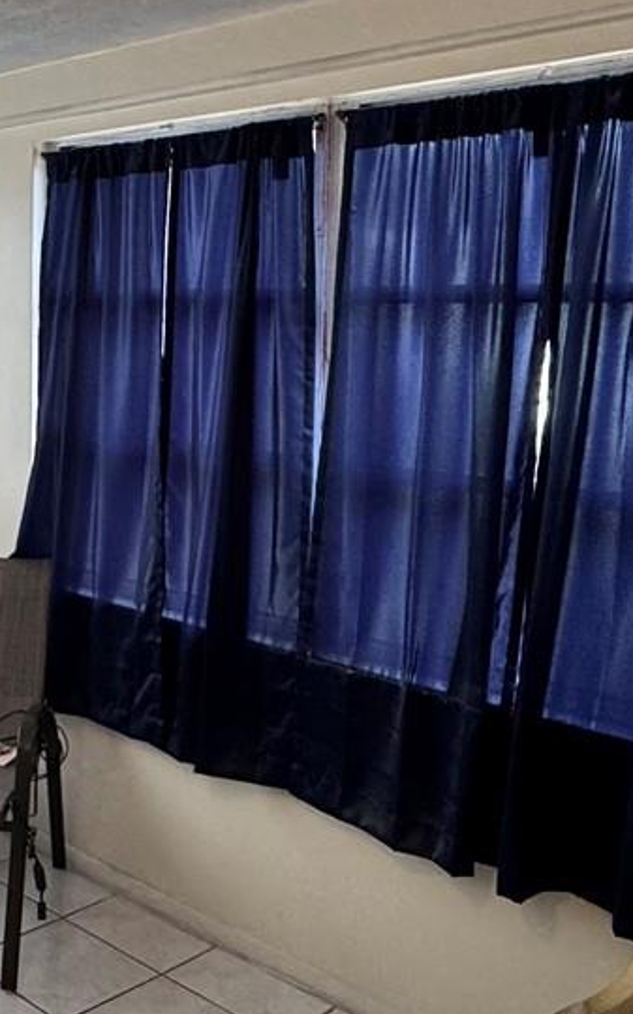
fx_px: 1216
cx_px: -79
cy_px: 411
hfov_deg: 26.6
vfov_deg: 45.1
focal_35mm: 44
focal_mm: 2.22
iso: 200
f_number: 2.2
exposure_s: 1/120
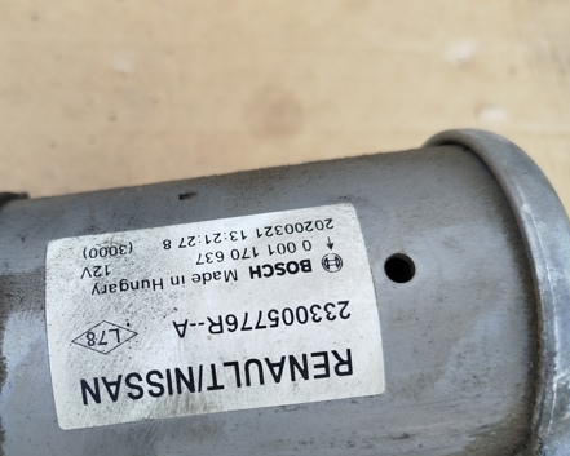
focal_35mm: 34
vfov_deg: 43.0
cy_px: 289
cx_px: 186
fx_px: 574
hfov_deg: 51.8
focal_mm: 5.31
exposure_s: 1/50
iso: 100
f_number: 1.7
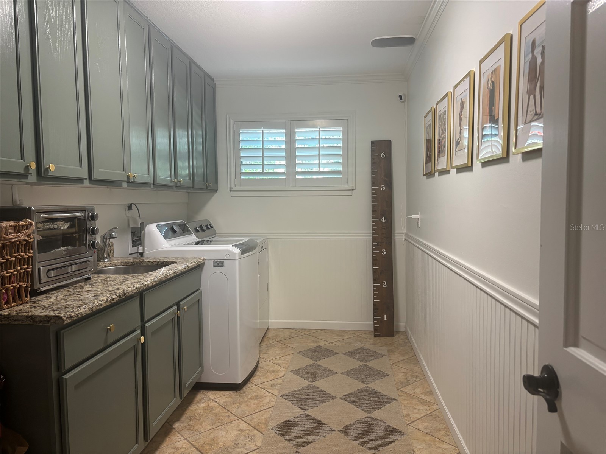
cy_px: 227
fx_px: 455
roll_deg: +0.7
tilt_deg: -3.9
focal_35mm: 26
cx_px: 303
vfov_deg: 53.1
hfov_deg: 67.3
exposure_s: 1/60
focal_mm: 5.96
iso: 125
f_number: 1.6
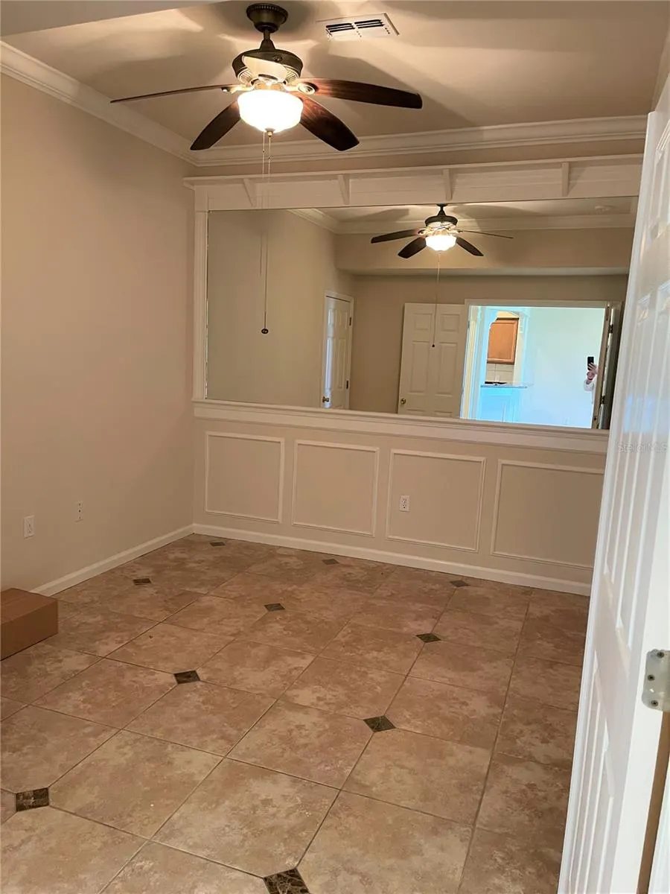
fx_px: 671
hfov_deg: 53.1
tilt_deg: -9.3
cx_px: 335
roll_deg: -3.1
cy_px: 447
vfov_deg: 67.3
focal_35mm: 26
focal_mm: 5.1
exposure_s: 1/40
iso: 500
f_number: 1.6
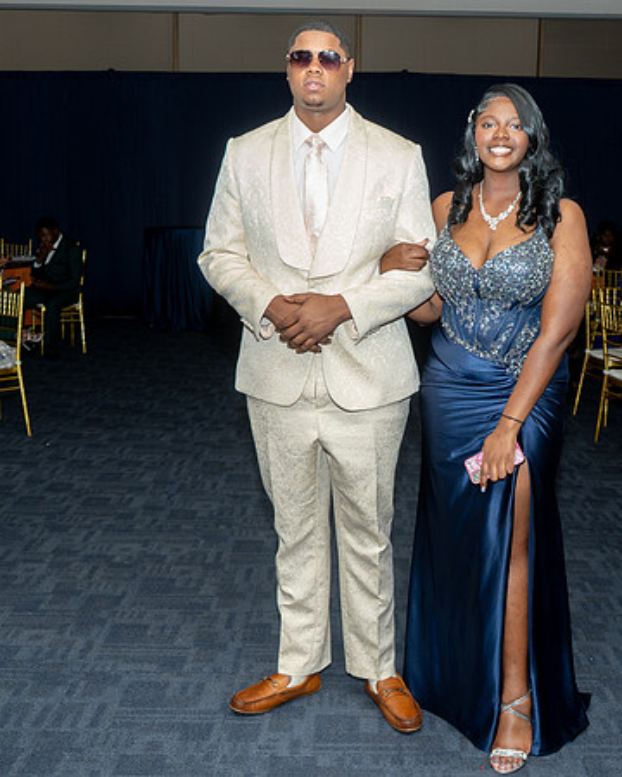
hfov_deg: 33.3
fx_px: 1037
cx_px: 361
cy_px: 387
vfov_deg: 41.1
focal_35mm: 45
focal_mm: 28
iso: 500
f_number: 3.5
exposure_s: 1/125
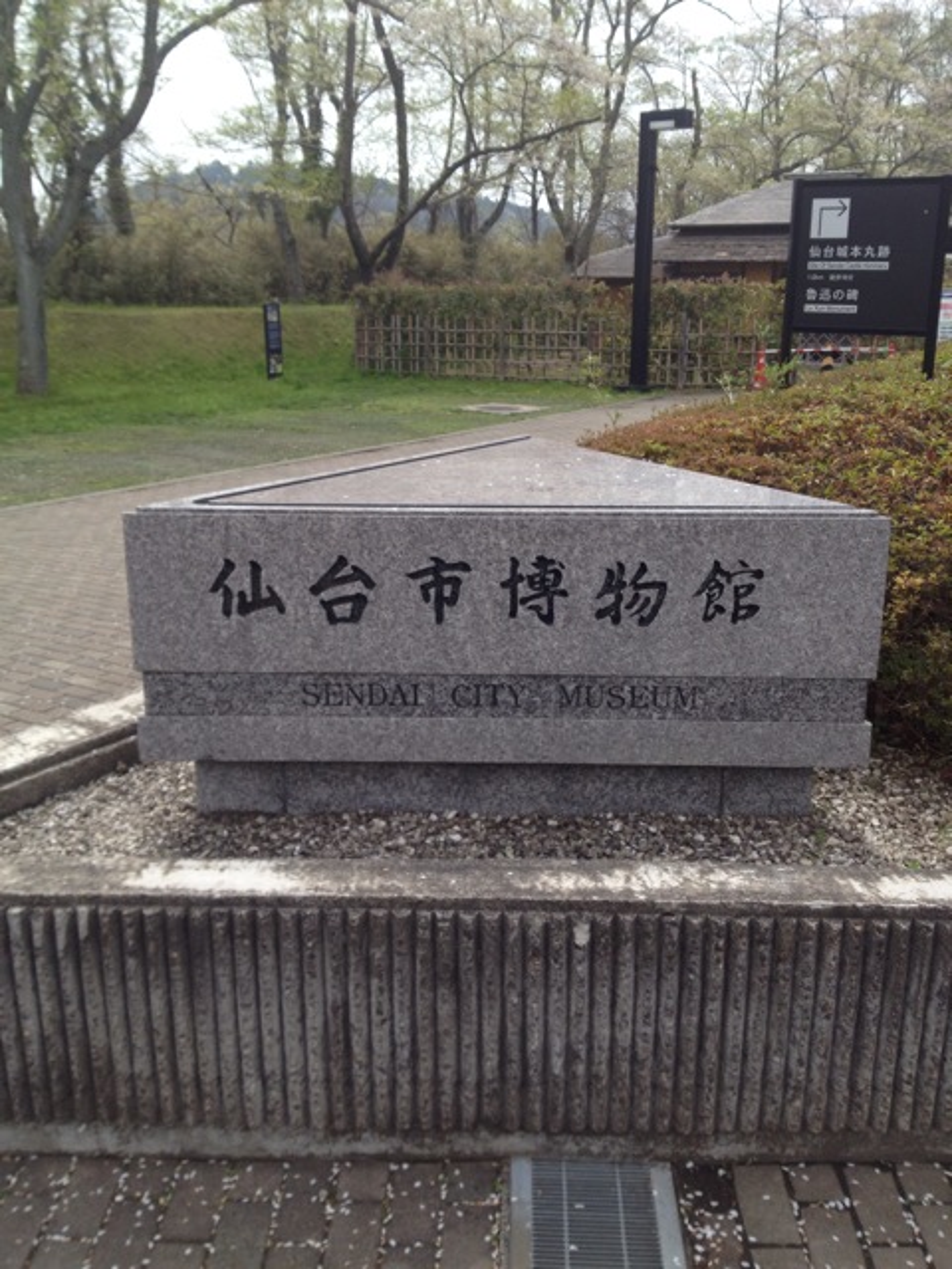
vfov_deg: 52.6
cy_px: 634
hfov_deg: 40.7
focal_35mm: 35
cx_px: 476
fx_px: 1283
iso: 64
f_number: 2.4
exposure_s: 1/890
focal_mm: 4.28
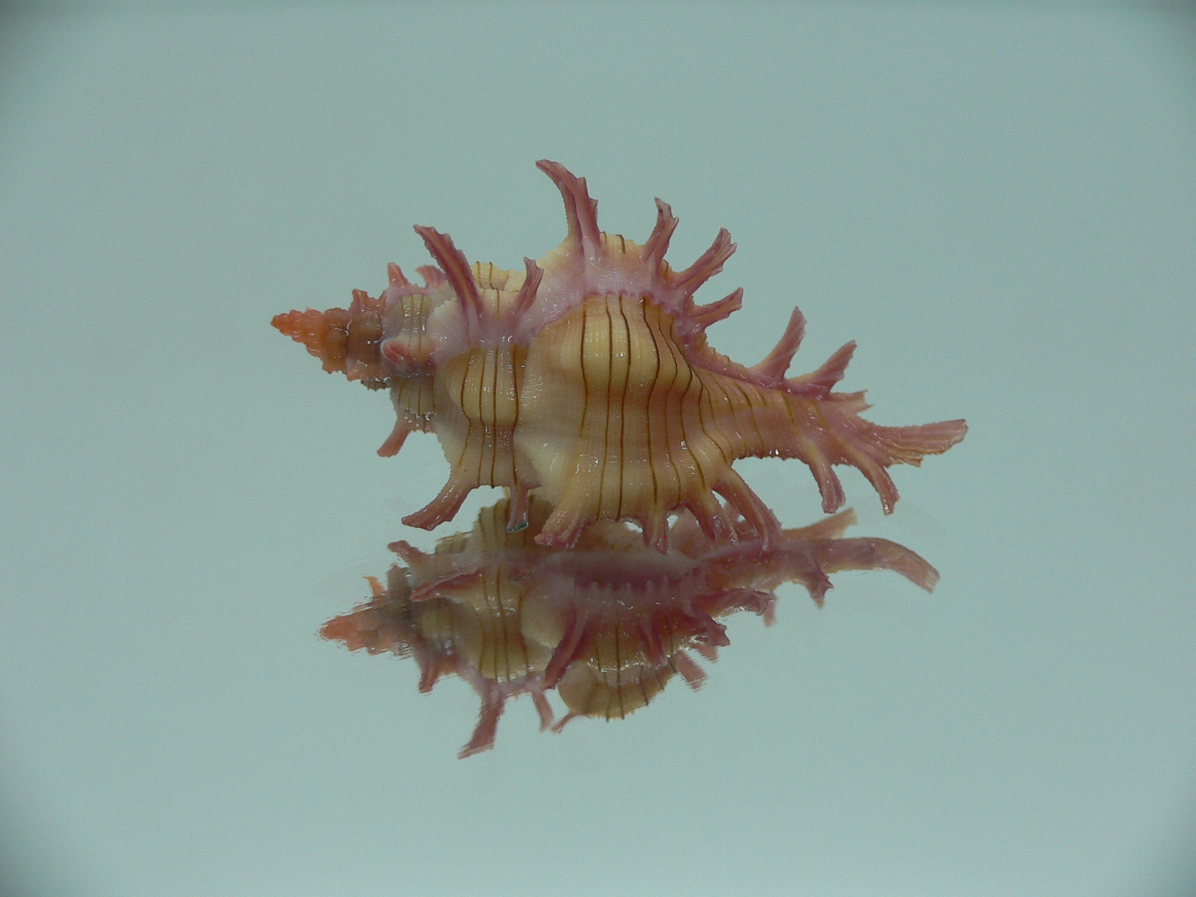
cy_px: 448
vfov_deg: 40.7
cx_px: 598
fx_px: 1209
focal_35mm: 35
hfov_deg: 52.6
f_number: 2.8
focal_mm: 4.6
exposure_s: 1/60
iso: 80
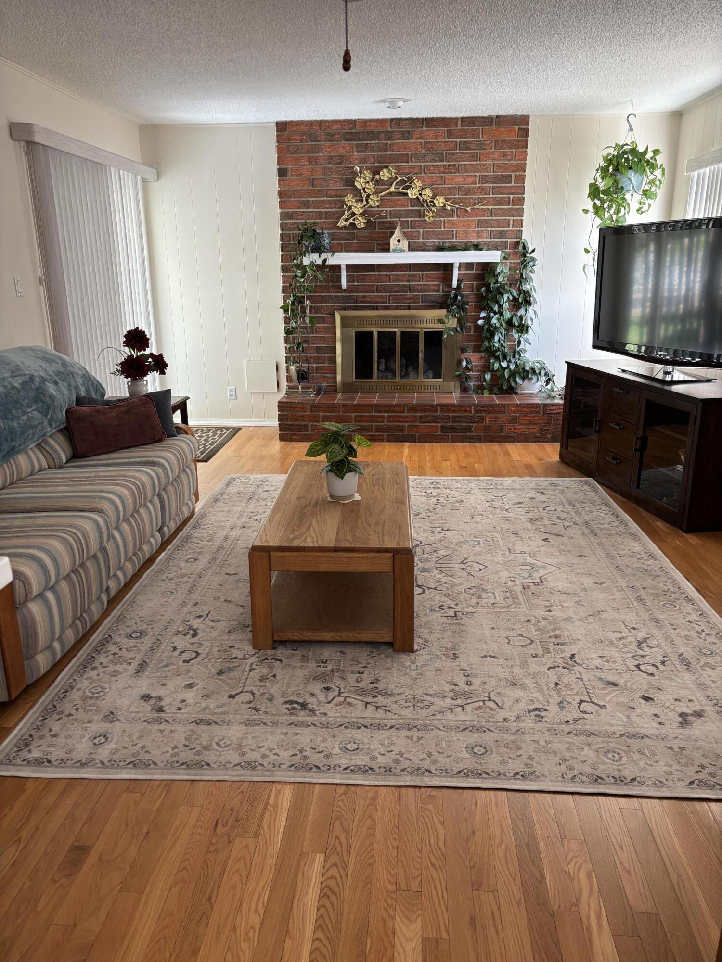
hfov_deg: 53.1
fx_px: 723
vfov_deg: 67.3
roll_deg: +0.3
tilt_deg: -15.3
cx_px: 361
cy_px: 481
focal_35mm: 26
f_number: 1.6
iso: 125
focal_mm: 5.96
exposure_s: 1/121
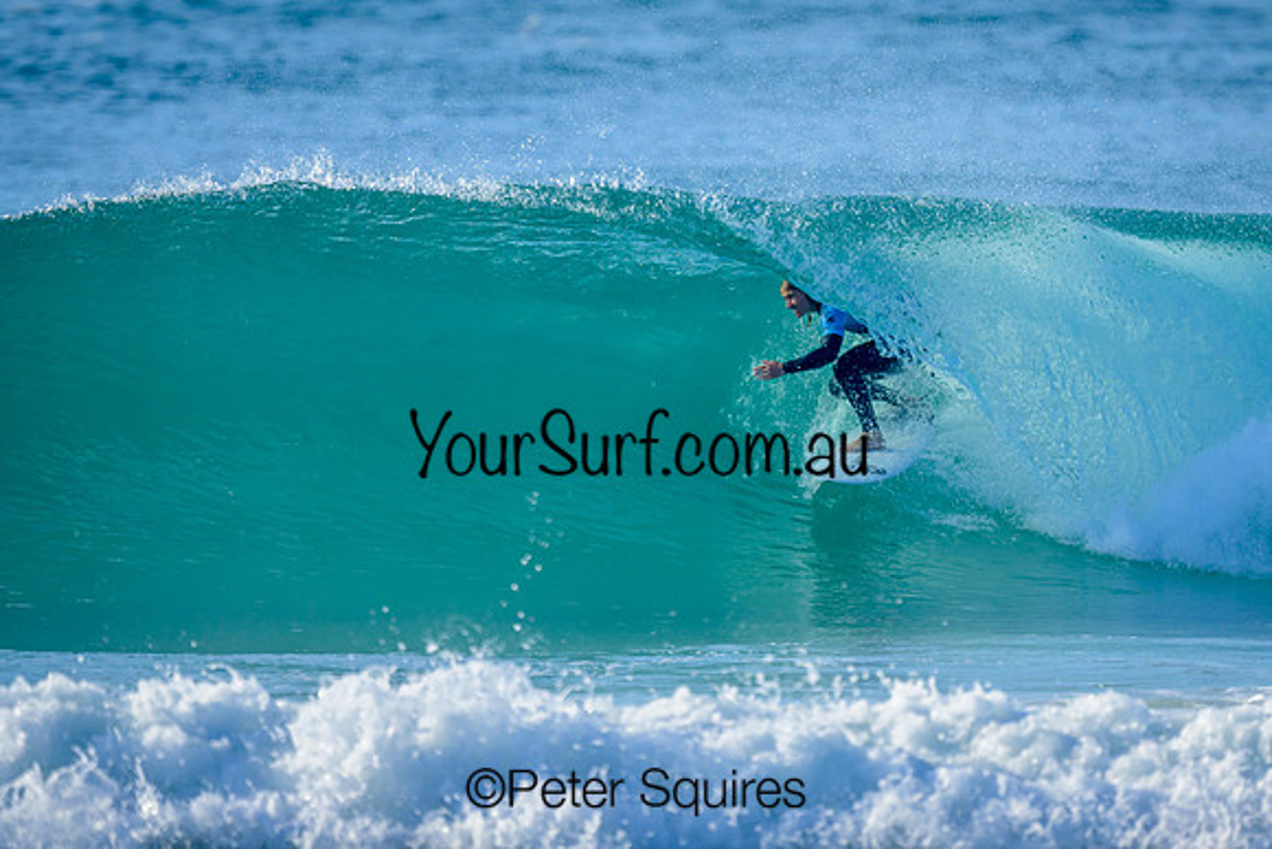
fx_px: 31501
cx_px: 709
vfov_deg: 1.5
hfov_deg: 2.3
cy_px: 391
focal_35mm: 891
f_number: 6.3
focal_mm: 800
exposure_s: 1/2000
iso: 400
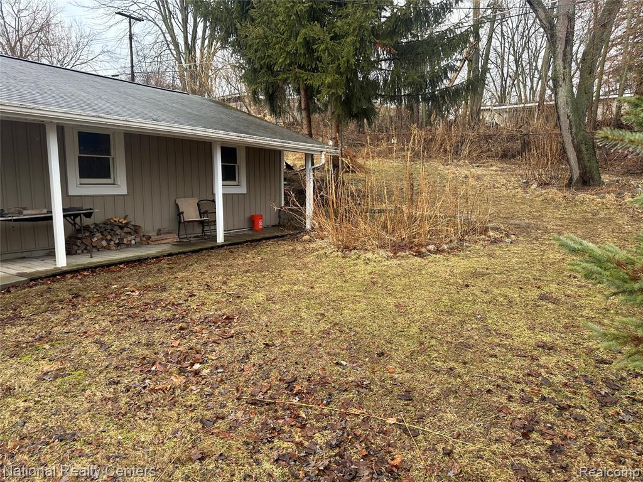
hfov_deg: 71.6
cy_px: 241
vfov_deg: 56.8
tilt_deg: -7.4
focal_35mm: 24
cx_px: 322
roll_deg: -0.1
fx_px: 446
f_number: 1.78
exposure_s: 1/541
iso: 80
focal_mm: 6.86
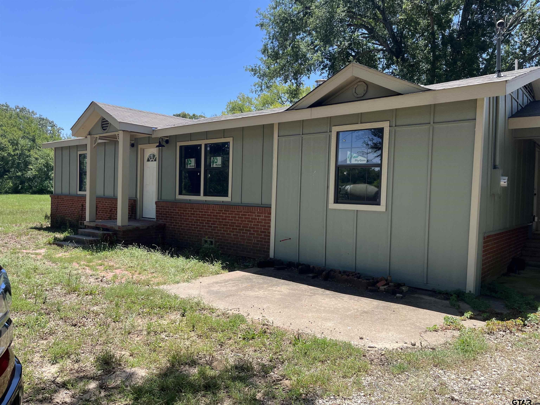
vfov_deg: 53.1
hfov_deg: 67.3
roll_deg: -1.7
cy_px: 202
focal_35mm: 26
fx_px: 406
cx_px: 270
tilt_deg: -1.5
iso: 50
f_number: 1.6
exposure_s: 1/1832
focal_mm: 5.1
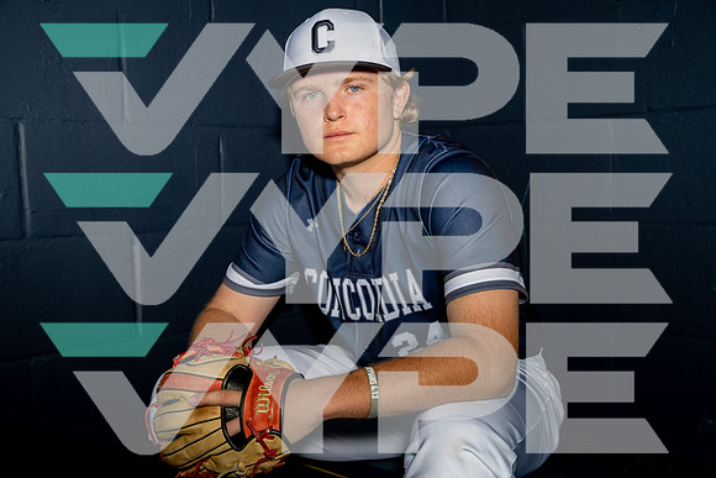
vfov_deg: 30.5
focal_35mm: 44
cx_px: 358
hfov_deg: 44.5
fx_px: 875
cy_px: 239
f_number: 4.5
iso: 100
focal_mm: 44
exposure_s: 1/250
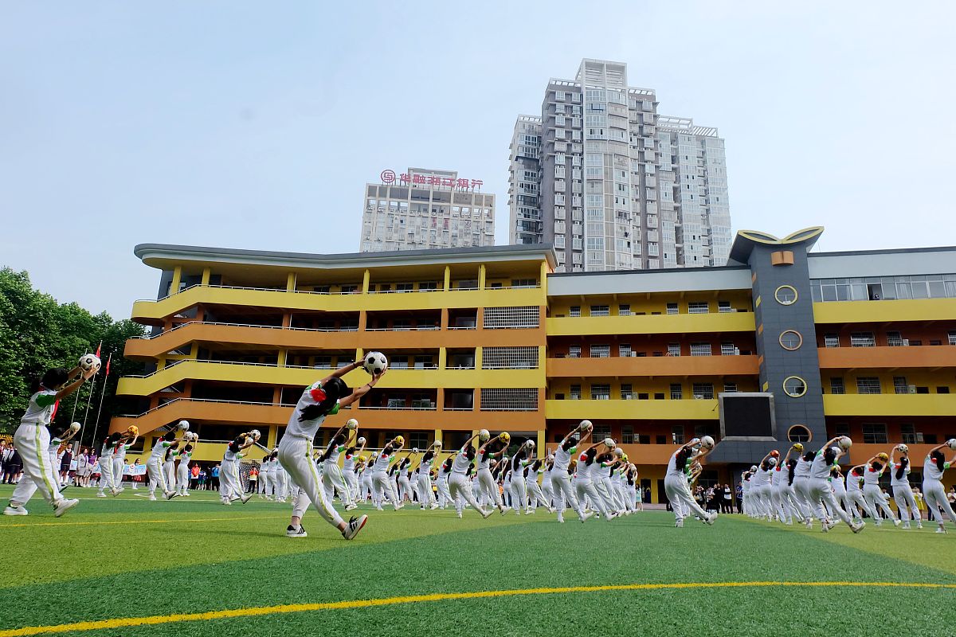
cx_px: 478
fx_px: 637
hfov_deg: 73.7
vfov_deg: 53.1
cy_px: 318
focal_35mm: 24
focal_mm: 16
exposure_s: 1/350
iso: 400
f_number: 11
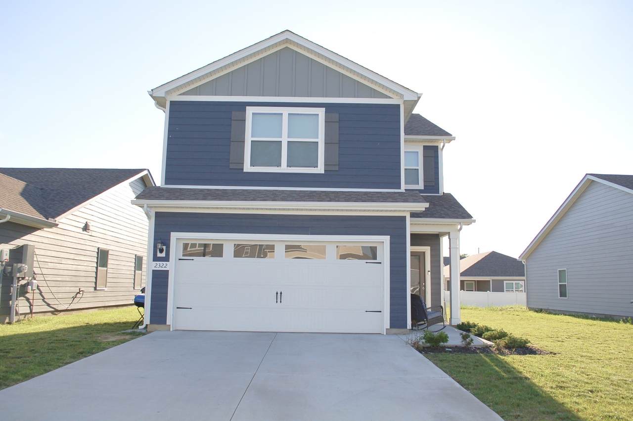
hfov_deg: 67.4
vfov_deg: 47.8
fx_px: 474
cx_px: 316
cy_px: 210
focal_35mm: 27
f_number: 6.3
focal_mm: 18
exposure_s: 1/500
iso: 200
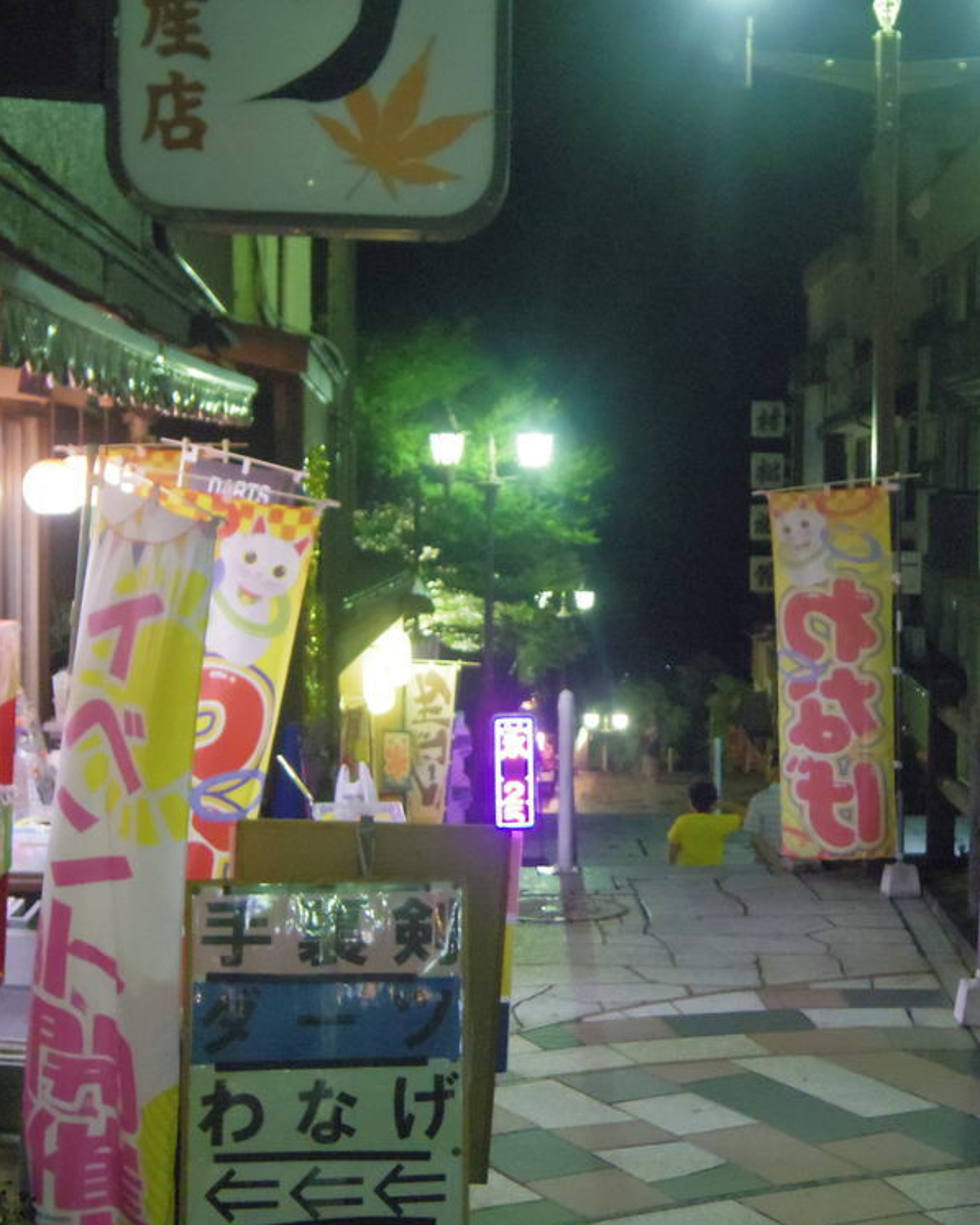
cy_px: 601
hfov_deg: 23.9
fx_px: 2284
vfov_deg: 30.0
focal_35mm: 63
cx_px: 783
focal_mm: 8.5
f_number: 1.9
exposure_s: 1/60
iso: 2000
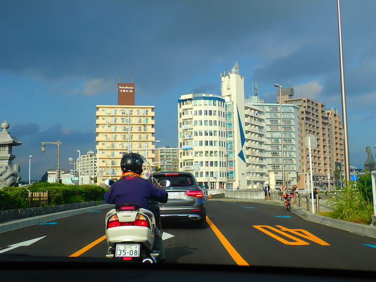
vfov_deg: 33.6
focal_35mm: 43
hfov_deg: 43.9
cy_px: 141
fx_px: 467
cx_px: 188
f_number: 4
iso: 100
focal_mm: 7.86
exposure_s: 1/640
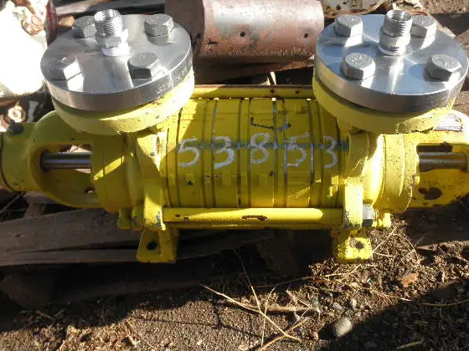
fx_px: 434
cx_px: 252
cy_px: 164
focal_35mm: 32
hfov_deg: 56.8
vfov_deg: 44.1
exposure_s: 1/400
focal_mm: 5
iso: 64
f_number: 3
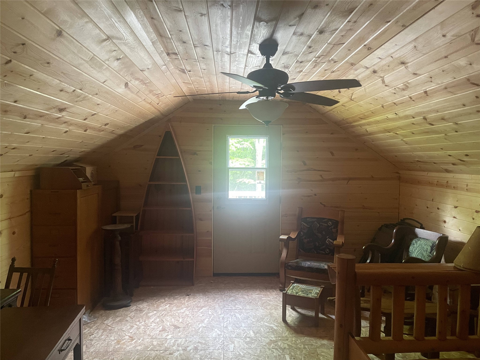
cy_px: 180
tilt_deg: -2.6
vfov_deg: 53.1
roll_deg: +0.0
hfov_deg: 67.3
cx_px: 240
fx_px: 361
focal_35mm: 26
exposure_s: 1/53
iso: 500
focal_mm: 4.2
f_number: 1.6
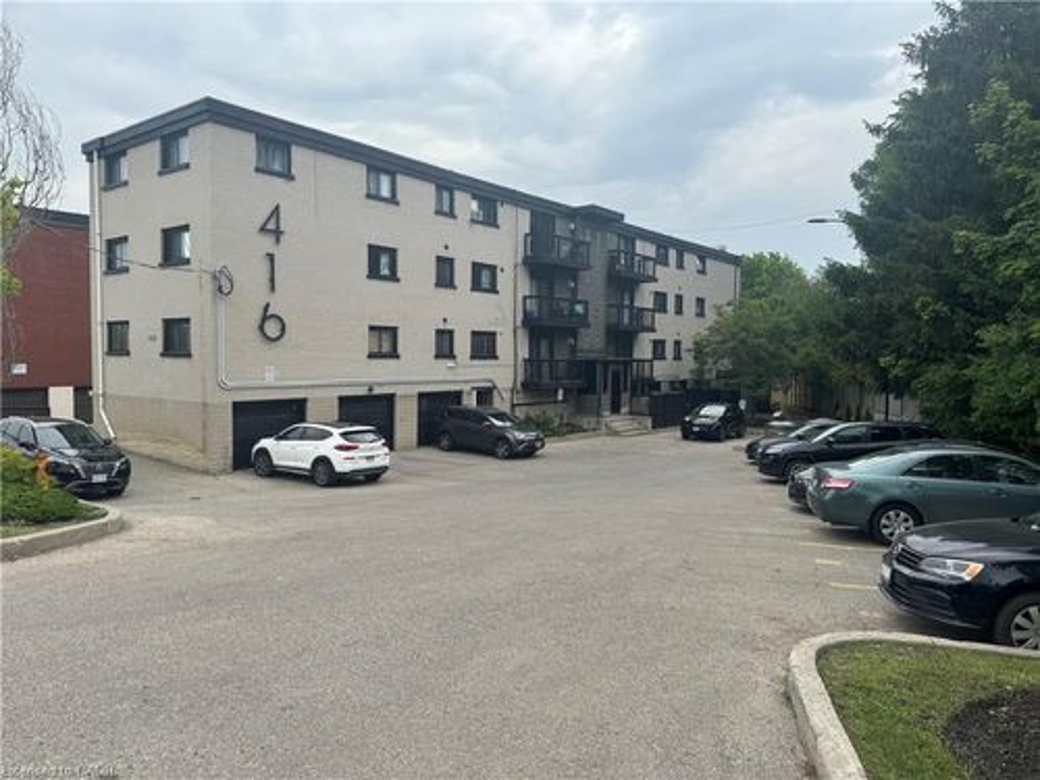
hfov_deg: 71.6
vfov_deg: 56.8
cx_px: 520
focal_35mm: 24
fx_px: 721
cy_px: 390
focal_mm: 6.76
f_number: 1.78
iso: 80
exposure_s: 1/3096
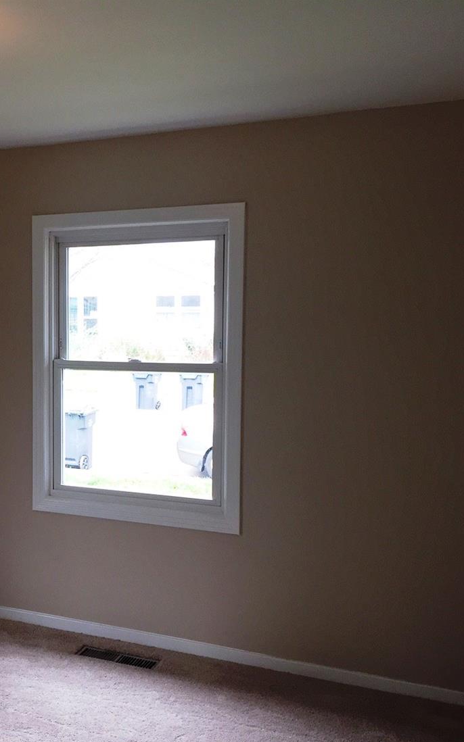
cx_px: 9
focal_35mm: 42
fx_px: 850
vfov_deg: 47.2
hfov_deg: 28.8
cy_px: 379
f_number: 2.2
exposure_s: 1/120
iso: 50
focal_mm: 4.15
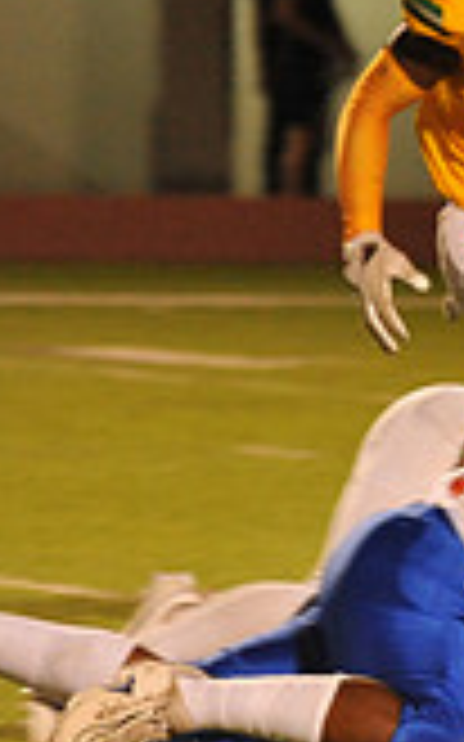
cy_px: 85
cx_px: 1153
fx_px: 14459
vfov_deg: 2.9
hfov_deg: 1.8
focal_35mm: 714
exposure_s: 1/160
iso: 3200
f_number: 7.1
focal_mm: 200
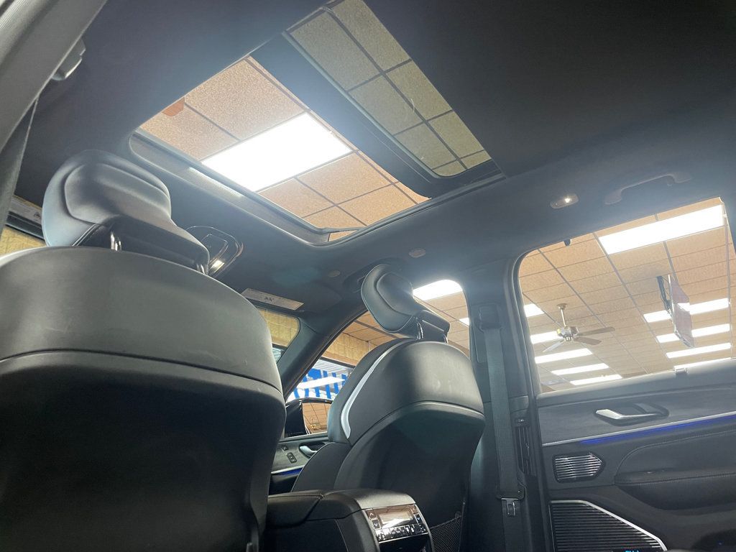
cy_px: 276
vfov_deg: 53.1
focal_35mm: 26
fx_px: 553
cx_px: 368
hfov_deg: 67.3
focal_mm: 4.2
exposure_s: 1/60
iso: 200
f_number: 1.6
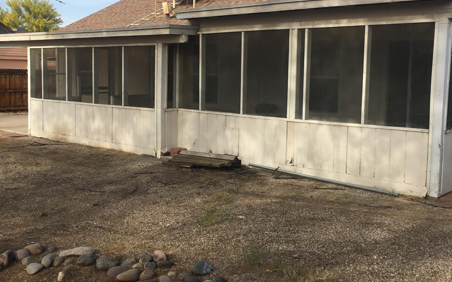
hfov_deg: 47.2
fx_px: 517
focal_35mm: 42
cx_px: 230
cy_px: 124
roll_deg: -1.0
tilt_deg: -5.3
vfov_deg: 30.5
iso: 25
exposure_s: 1/1148
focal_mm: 4.15
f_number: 2.2
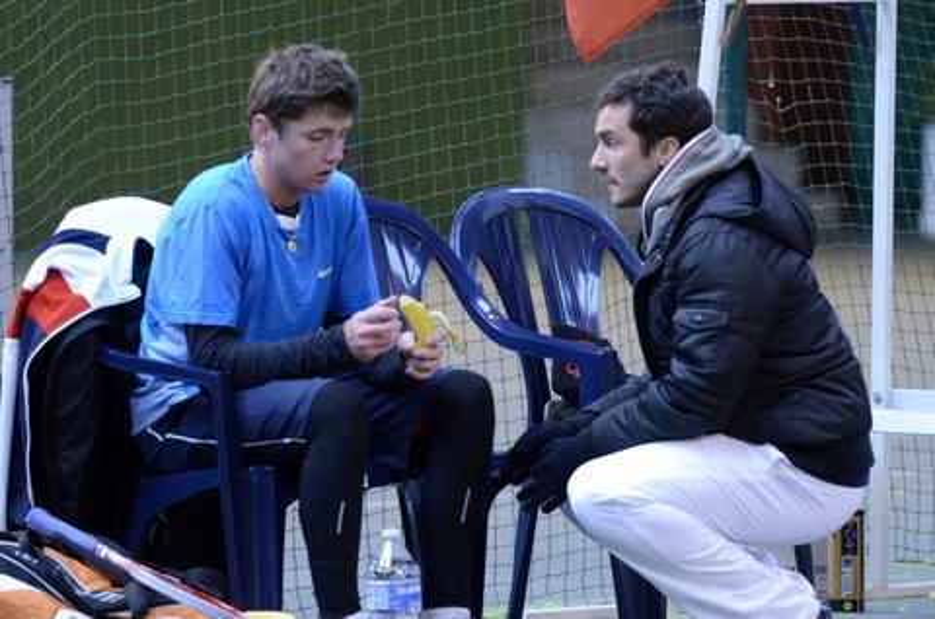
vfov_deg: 4.6
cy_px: 310
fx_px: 7776
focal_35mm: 300
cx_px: 468
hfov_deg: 6.9
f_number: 2.8
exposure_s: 1/320
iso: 1800
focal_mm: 200
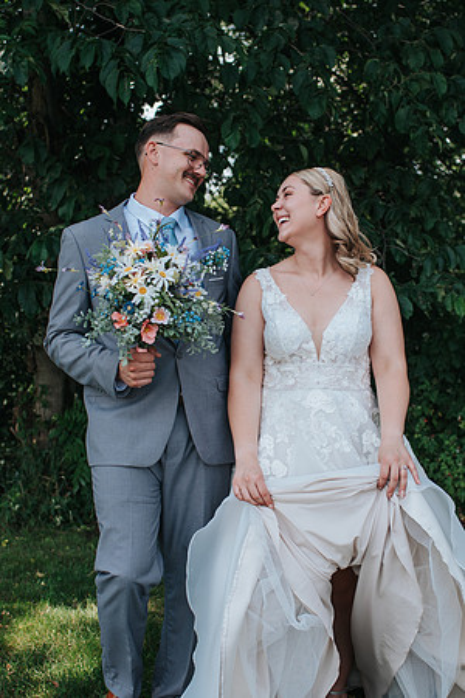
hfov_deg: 25.6
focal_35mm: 53
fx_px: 1022
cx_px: 269
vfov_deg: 37.7
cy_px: 349
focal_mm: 35
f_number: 2.8
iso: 100
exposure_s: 1/500
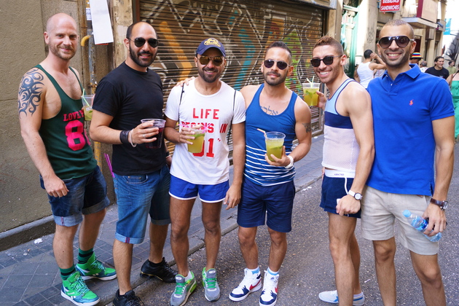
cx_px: 230
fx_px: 344
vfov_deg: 47.9
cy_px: 153
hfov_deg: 67.4
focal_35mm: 27
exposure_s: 1/100
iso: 200
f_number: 3.5
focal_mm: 18
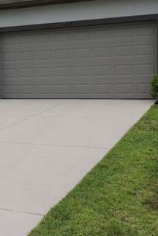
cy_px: 97
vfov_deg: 32.8
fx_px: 402
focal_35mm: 61
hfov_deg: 21.1
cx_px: -17
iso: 100
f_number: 3.3
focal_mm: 4.3
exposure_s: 1/1250
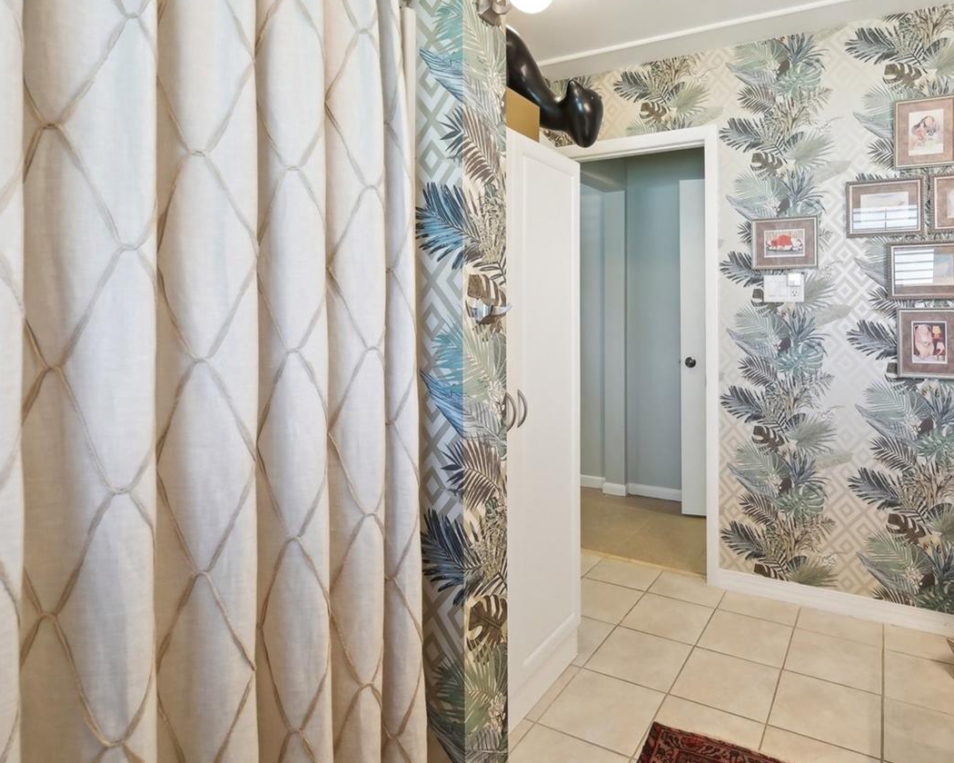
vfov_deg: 67.8
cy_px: 327
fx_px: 565
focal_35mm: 20
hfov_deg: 79.5
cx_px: 570
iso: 400
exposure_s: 1/10
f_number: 8
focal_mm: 14
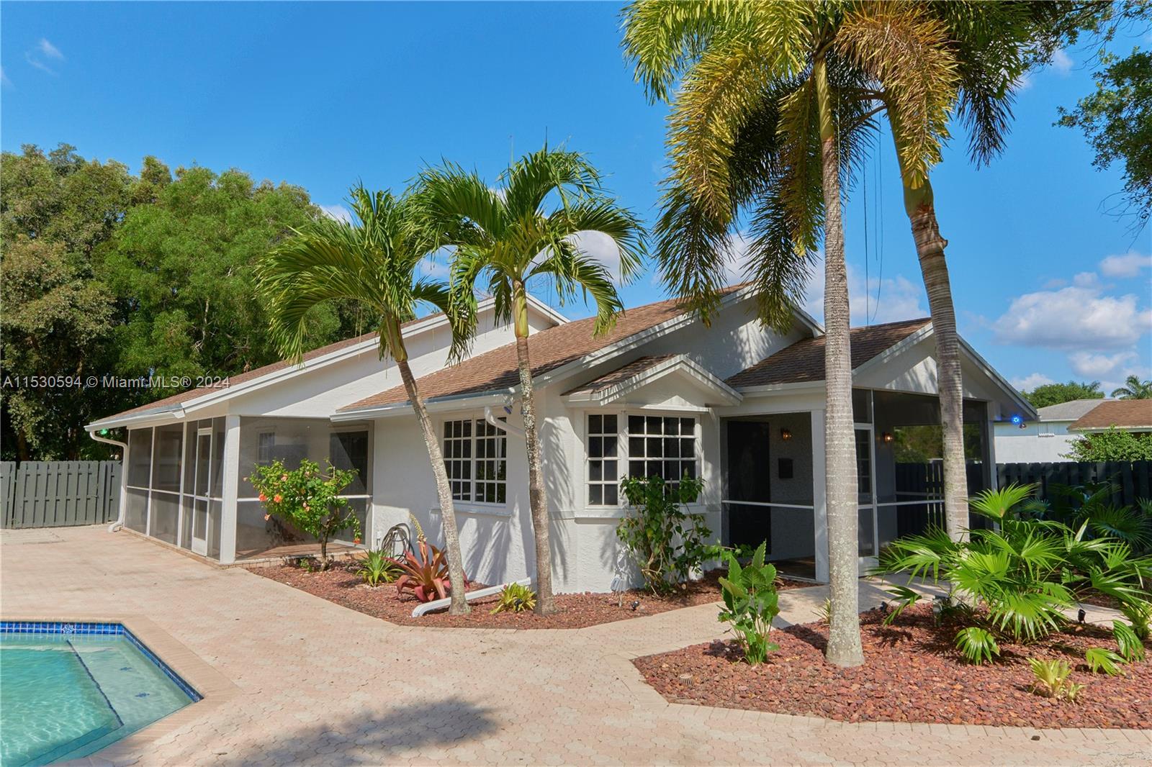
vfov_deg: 77.3
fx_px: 480
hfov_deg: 100.4
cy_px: 384
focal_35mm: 15
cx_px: 576
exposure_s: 1/2500
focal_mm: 10
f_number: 11
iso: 640
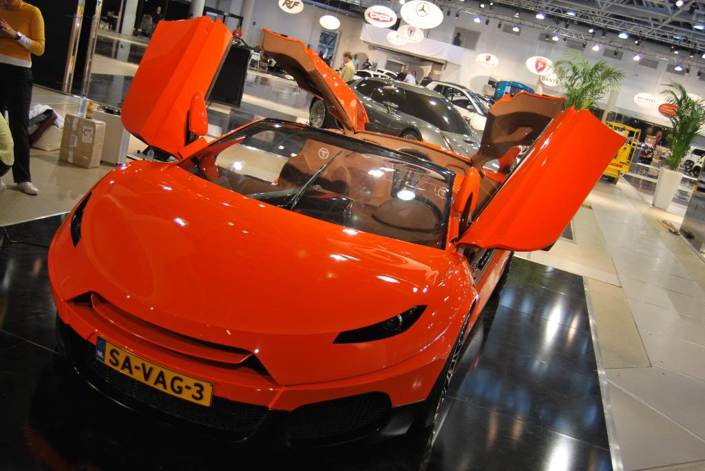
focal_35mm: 36
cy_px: 236
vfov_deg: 37.0
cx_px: 352
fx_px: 706
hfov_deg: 53.1
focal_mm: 24
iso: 200
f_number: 4
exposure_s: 1/40
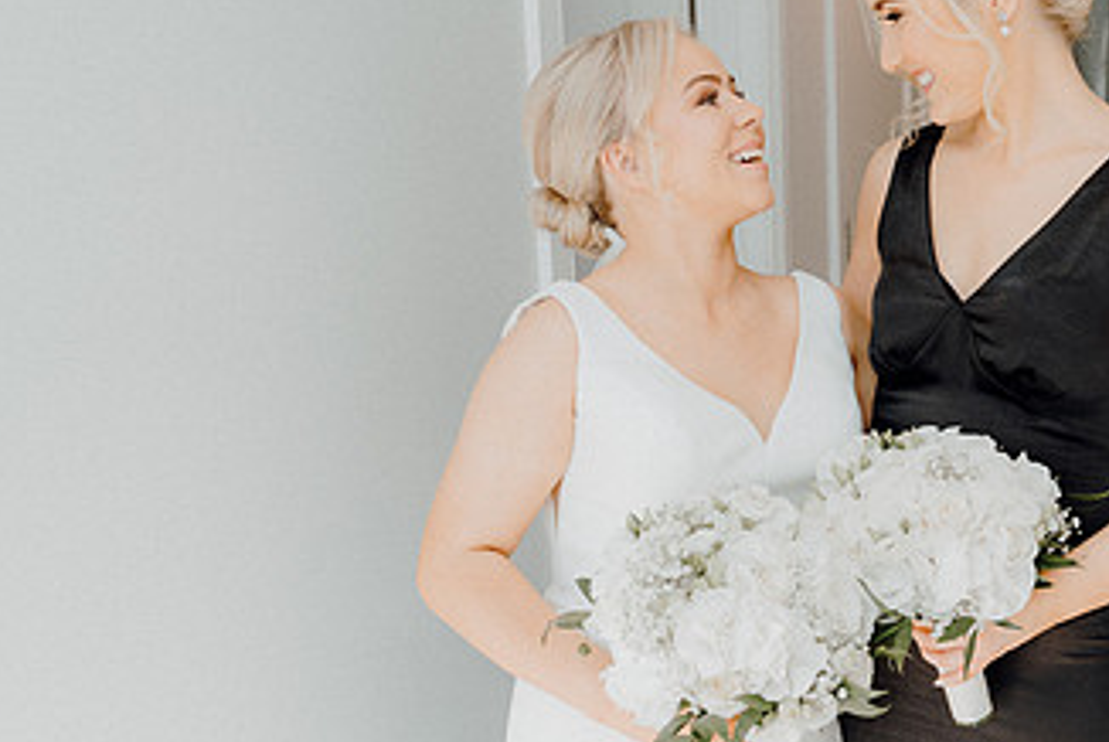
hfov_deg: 39.6
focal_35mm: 48
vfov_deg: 28.1
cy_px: 342
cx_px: 878
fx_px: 1480
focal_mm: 27
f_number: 3.5
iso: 125
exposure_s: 1/160
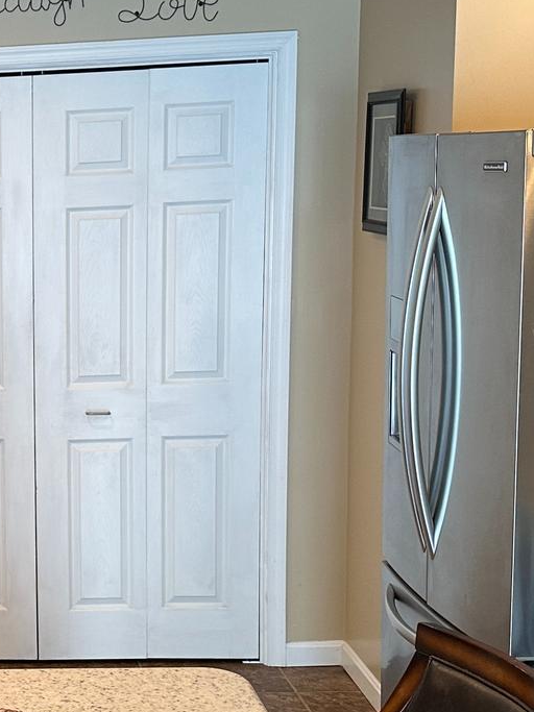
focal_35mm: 72
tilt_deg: -10.1
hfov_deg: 18.7
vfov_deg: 26.9
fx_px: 1481
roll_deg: +1.7
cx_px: -199
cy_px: 452
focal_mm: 6.86
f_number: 1.78
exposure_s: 1/60
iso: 125
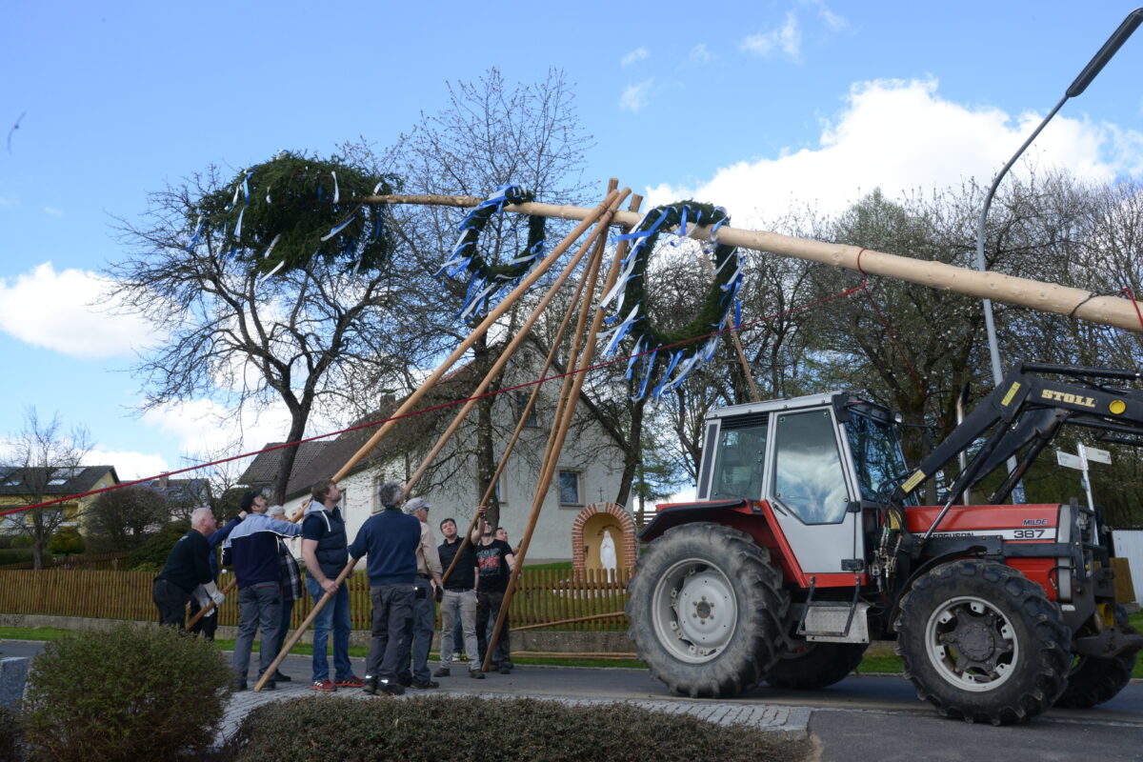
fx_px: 984
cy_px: 381
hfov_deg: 60.3
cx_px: 572
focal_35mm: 31
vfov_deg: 42.3
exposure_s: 1/250
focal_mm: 31
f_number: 14
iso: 1000
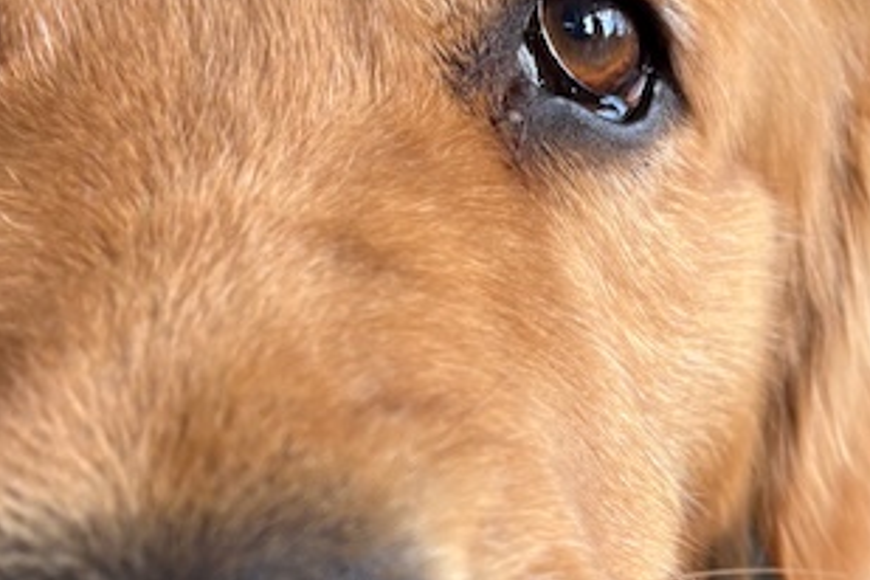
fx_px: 1692
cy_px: 546
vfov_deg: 19.0
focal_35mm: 70
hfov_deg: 28.2
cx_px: 698
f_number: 1.6
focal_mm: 5.96
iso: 50
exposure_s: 1/100
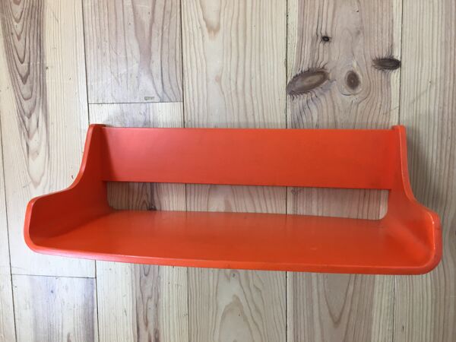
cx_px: 228
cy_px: 171
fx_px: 382
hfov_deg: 61.7
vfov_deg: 48.2
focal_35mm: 29
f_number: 2.2
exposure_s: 1/33
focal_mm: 4.15
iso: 40
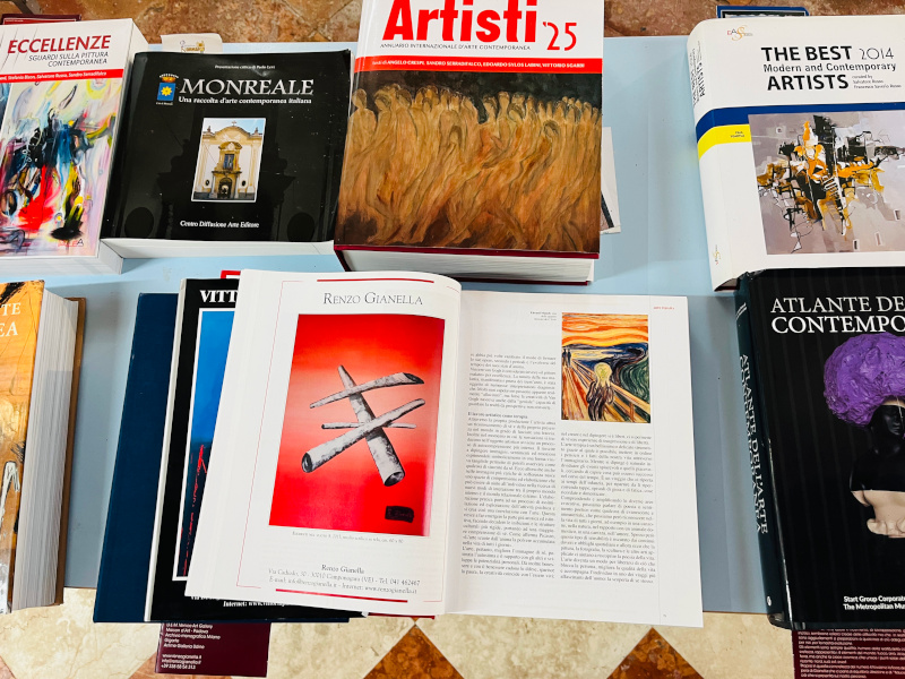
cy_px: 340
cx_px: 452
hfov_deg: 67.3
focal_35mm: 26
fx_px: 680
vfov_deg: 53.1
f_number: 1.6
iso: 100
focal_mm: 5.1
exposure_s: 1/50
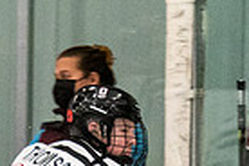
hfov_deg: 1.8
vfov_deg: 1.2
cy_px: 285
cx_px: 68
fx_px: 7788
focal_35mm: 1126
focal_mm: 116
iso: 1250
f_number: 2.8
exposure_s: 1/640
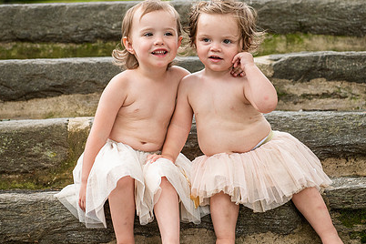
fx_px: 2287
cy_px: 85
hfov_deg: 9.1
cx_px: 231
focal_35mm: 225
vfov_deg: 6.1
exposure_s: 1/800
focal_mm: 150
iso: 640
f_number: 4
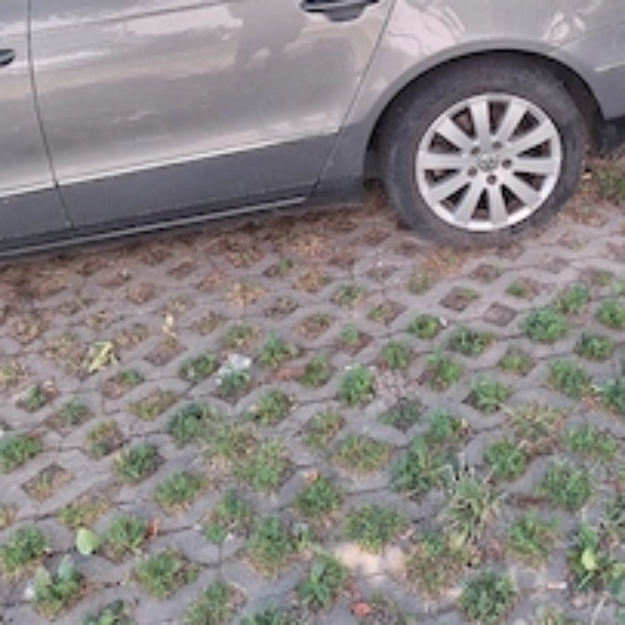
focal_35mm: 40
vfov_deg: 39.4
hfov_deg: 41.4
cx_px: 413
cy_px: 86
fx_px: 817
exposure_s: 1/294
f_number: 1.8
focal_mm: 5.54
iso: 40
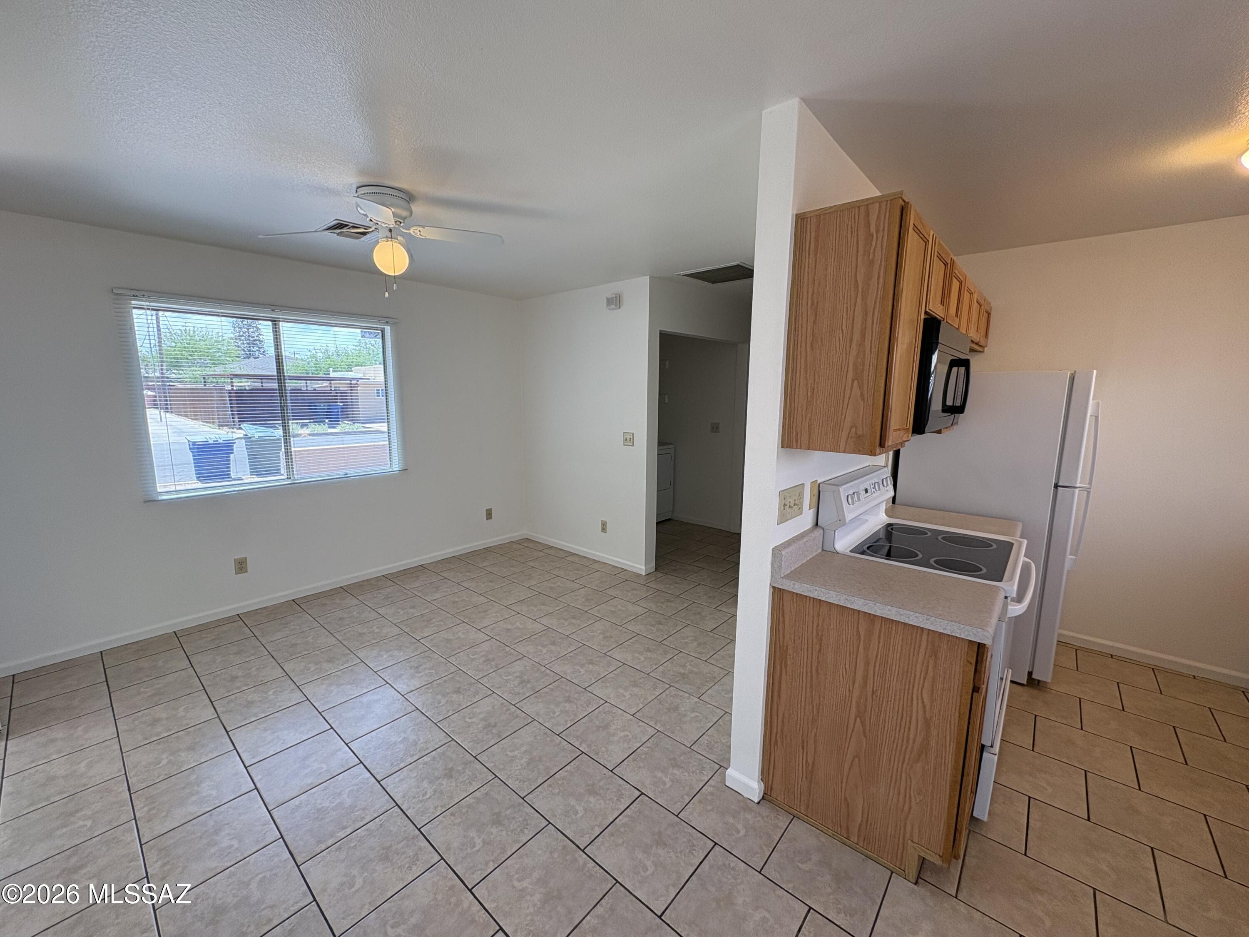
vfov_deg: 85.7
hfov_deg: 102.1
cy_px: 468
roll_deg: -0.2
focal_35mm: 14
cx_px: 624
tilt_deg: -7.9
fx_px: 505
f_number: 2.2
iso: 100
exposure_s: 1/136
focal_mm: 2.22
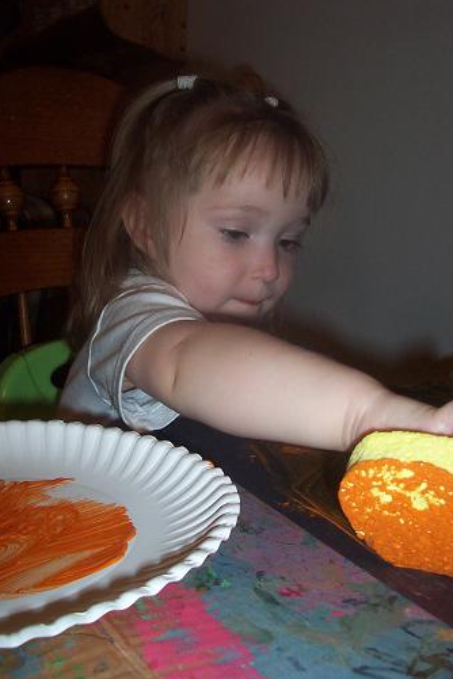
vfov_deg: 49.6
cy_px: 337
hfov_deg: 34.2
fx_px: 736
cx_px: 222
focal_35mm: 39
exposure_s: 1/60
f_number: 2.8
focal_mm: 5.6
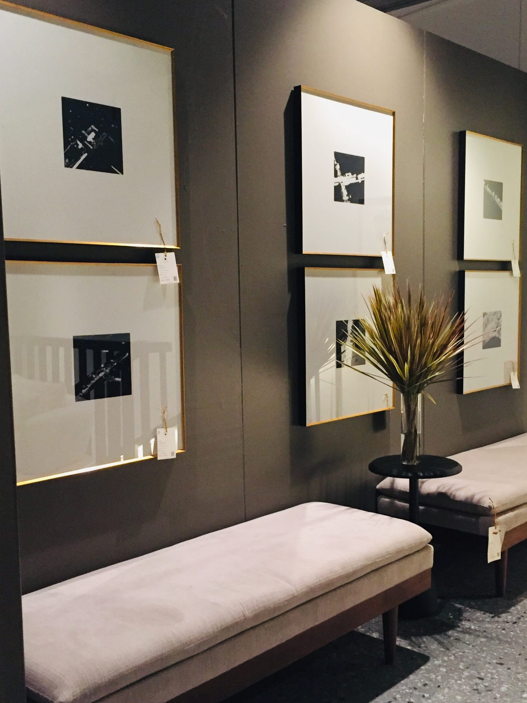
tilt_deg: -6.3
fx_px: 670
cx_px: 258
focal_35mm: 33
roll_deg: +1.8
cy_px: 376
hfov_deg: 42.9
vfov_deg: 55.3
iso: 250
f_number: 2.2
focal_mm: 4.15
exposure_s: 1/25
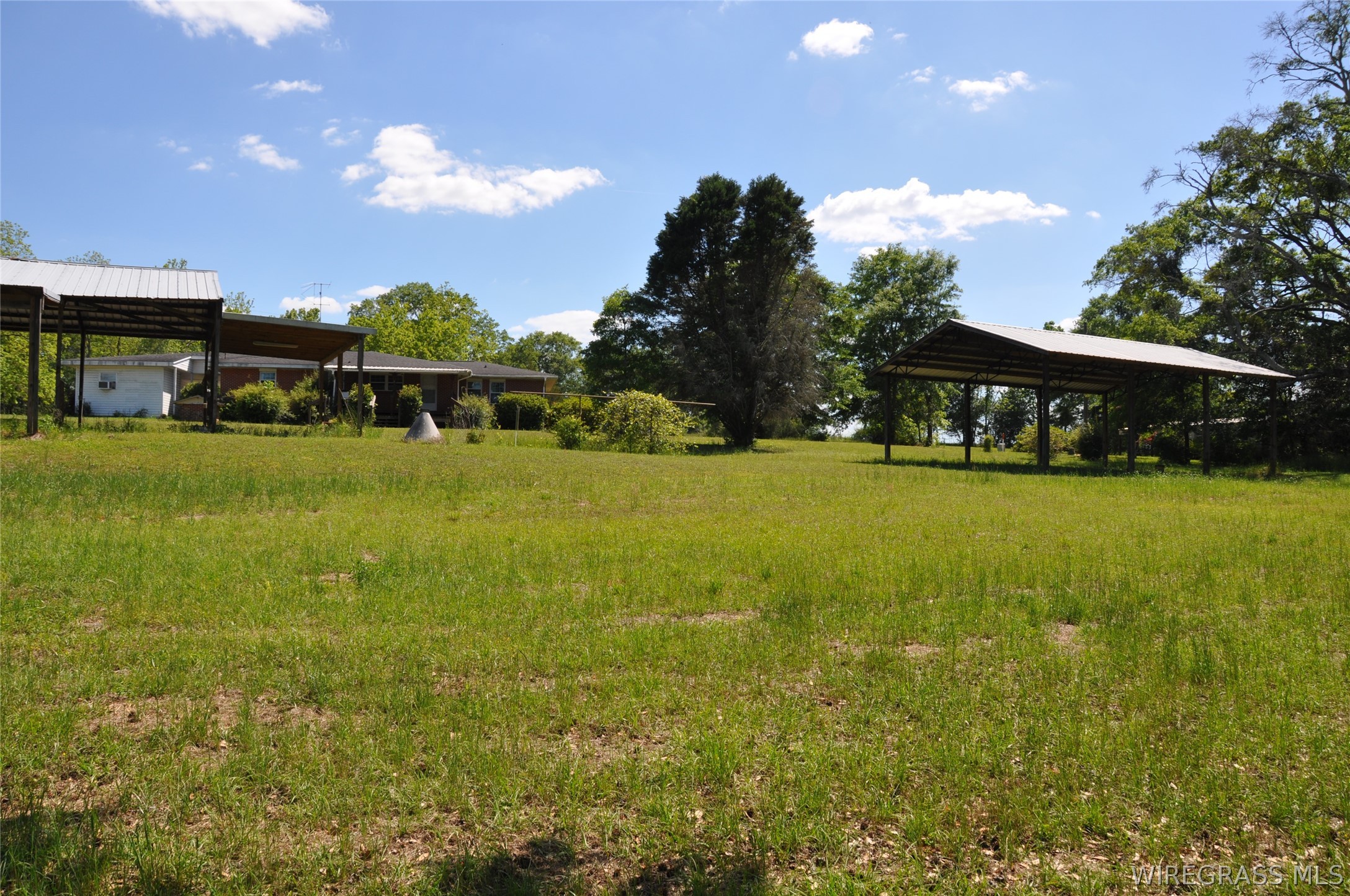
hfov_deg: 67.4
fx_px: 1011
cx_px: 675
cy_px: 448
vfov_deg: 47.8
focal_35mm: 27
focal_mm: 18
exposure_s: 1/320
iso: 200
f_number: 9
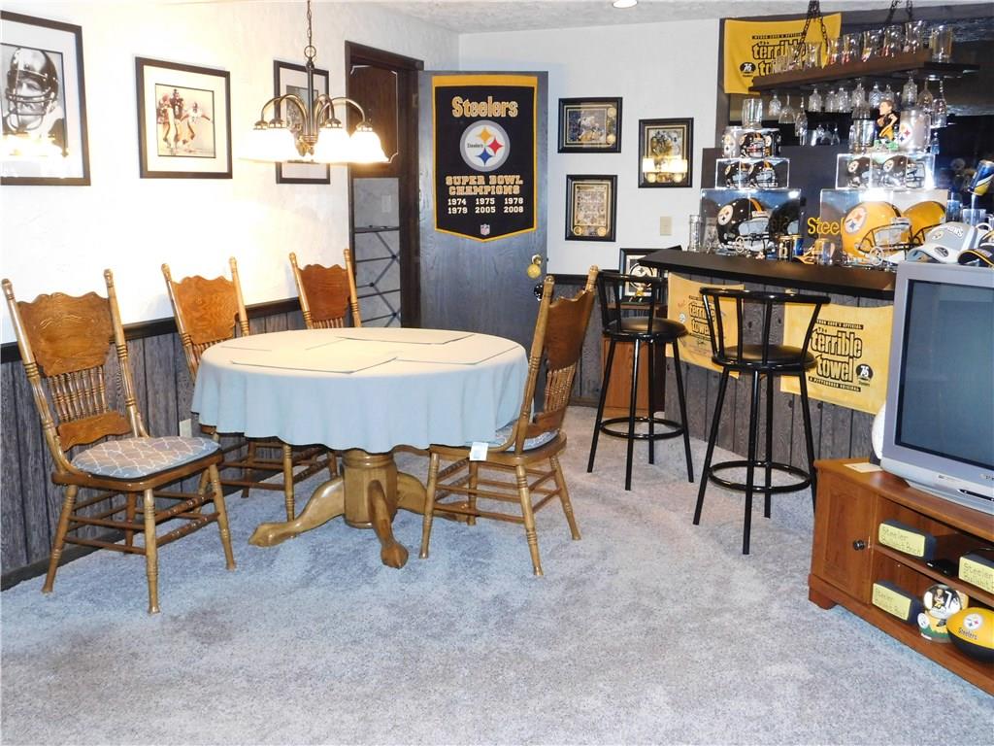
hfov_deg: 51.4
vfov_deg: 39.7
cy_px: 373
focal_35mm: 36
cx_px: 497
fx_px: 1034
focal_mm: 6.3
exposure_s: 1/30
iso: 560
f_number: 3.5
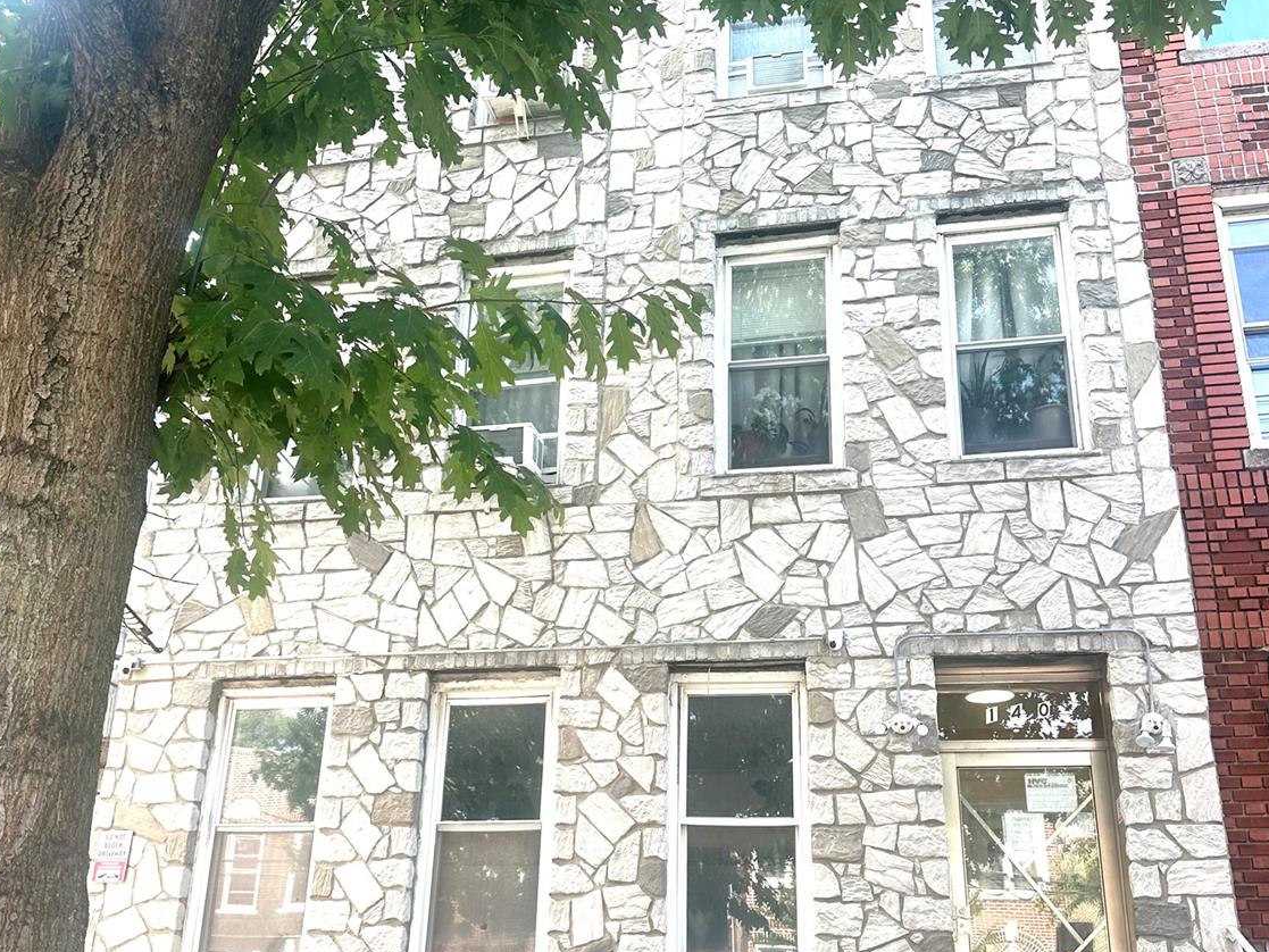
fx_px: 1210
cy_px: 609
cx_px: 624
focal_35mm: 33
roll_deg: -2.6
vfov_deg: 42.5
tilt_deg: +22.0
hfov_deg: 55.3
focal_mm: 6.86
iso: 80
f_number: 1.78
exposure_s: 1/473
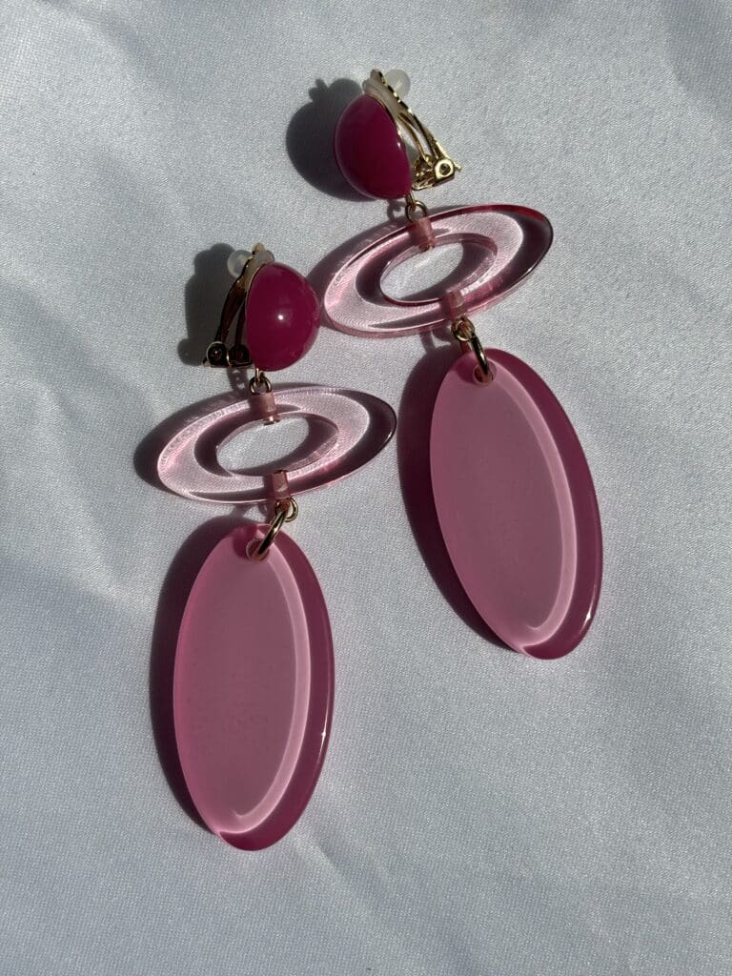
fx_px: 1466
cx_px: 366
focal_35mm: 52
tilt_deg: -83.8
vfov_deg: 36.8
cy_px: 488
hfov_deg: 28.0
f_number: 1.6
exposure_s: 1/7692
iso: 40
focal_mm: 5.96
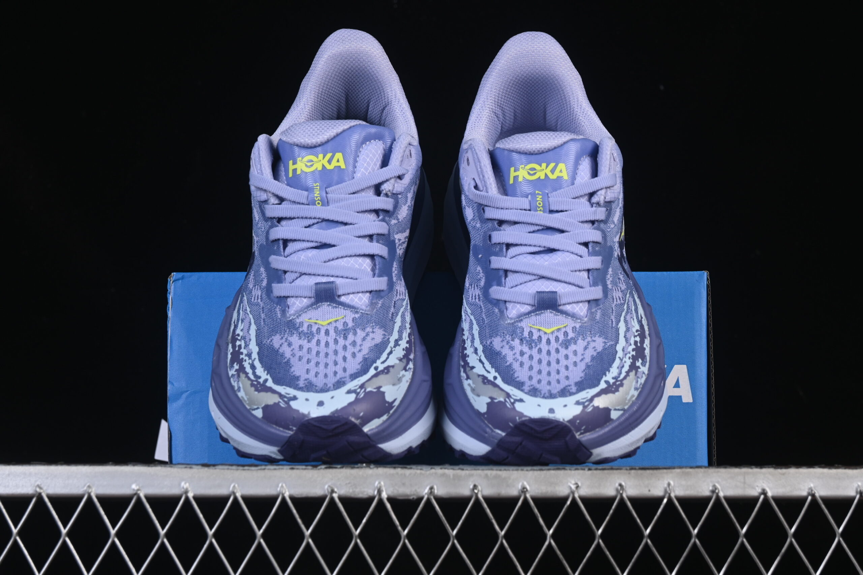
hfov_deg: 27.0
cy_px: 288
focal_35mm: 75
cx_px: 432
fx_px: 1798
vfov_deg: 18.2
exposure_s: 1/80
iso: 160
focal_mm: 50
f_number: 8
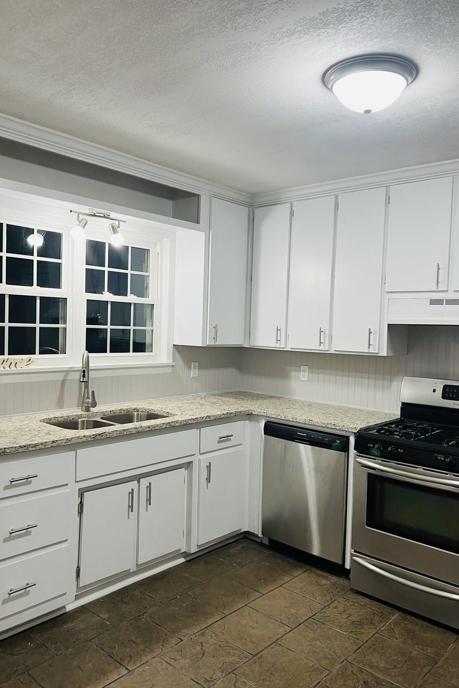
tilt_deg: -1.0
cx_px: 230
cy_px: 345
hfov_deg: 46.4
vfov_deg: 65.5
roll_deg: -1.4
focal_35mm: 28
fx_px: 536
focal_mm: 5.7
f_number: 1.5
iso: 80
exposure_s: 1/60
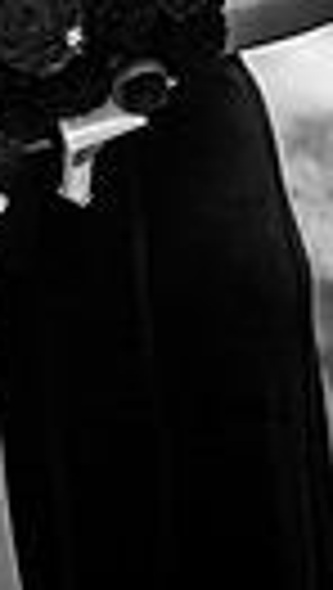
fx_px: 11266
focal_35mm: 720
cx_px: -216
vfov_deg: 3.0
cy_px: -360
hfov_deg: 1.7
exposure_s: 1/1600
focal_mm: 200
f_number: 2.8
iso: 400
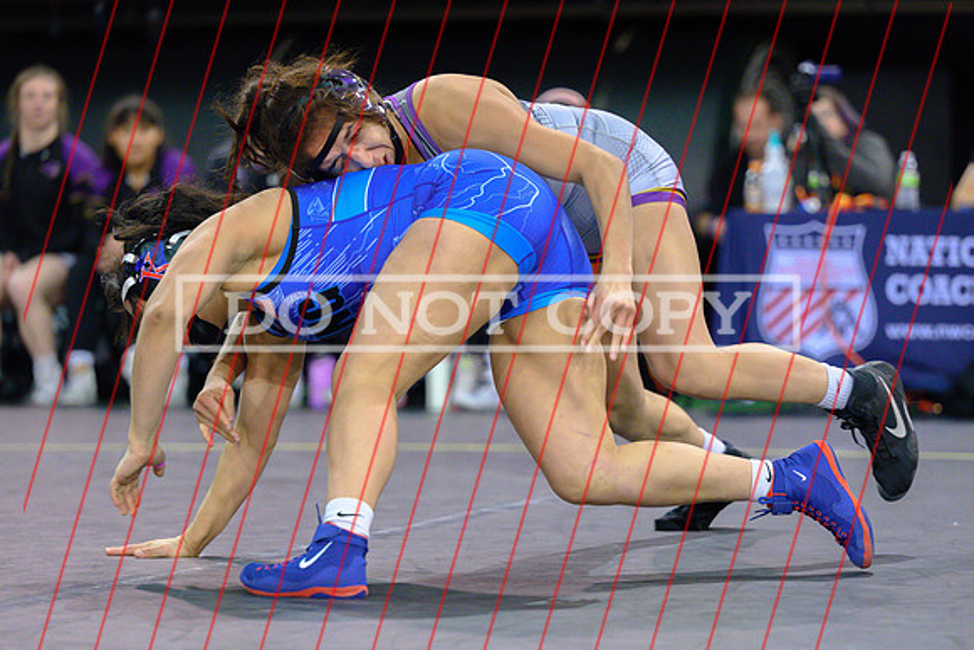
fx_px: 3850
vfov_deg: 9.6
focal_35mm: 142
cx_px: 570
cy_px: 359
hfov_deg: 14.4
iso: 6400
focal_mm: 120
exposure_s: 1/640
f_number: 2.8
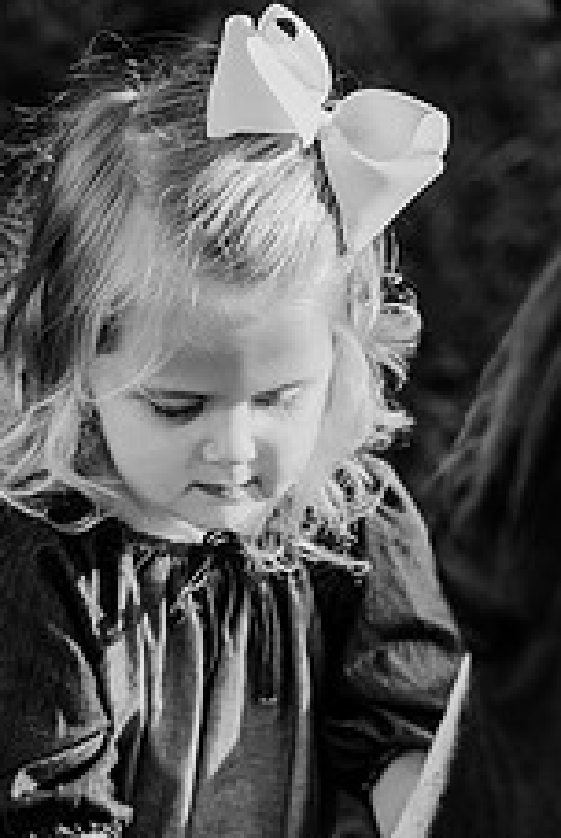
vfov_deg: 20.0
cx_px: 325
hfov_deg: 13.9
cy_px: 808
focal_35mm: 99
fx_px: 2307
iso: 200
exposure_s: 1/800
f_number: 2.8
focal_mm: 50
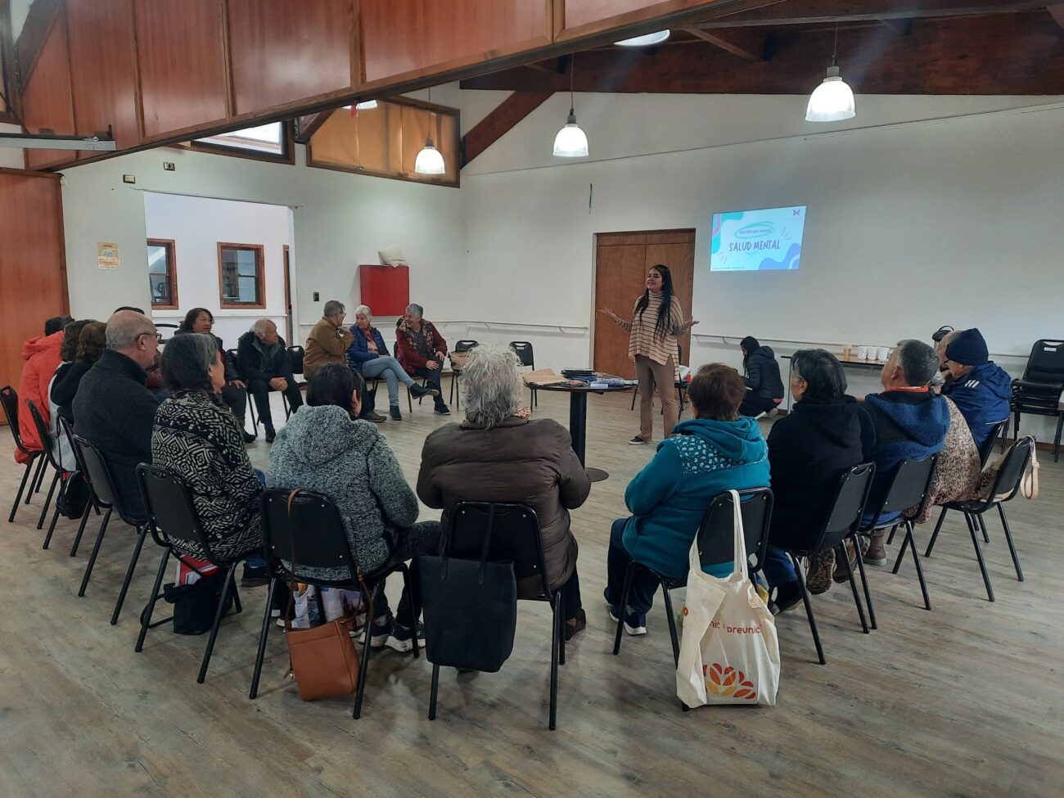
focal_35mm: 25
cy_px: 399
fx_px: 768
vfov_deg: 54.9
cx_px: 532
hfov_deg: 69.4
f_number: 2
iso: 200
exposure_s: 1/60
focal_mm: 4.6
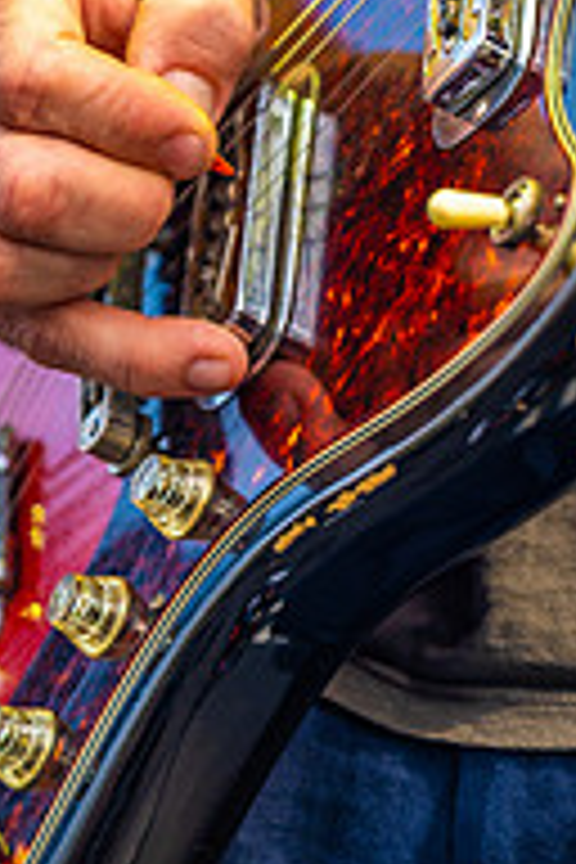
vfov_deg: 4.6
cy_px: 144
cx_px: 292
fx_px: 10823
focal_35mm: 451
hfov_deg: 3.0
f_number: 3.2
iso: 125
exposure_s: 1/400
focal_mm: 192
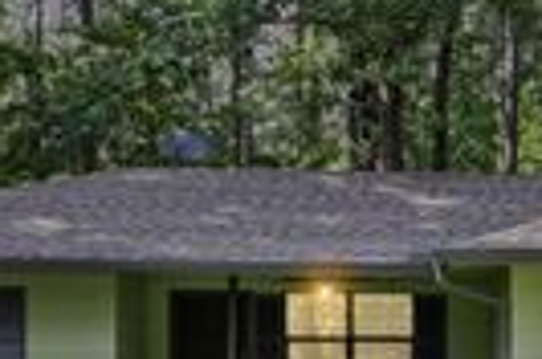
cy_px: 324
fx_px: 1247
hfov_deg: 23.8
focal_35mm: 83
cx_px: 493
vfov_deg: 16.2
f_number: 9
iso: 800
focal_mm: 22
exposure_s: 1/60
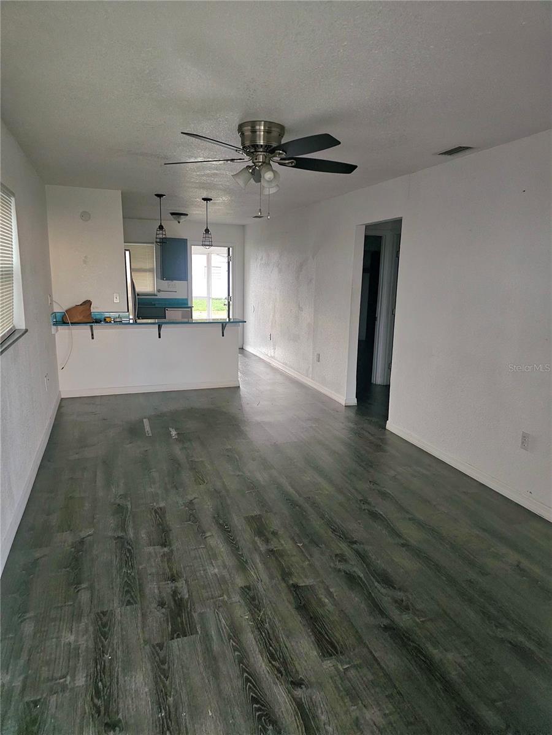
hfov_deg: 58.9
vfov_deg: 73.9
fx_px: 489
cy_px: 368
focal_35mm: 23
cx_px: 276
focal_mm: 6.3
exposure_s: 1/24
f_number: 1.7
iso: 800
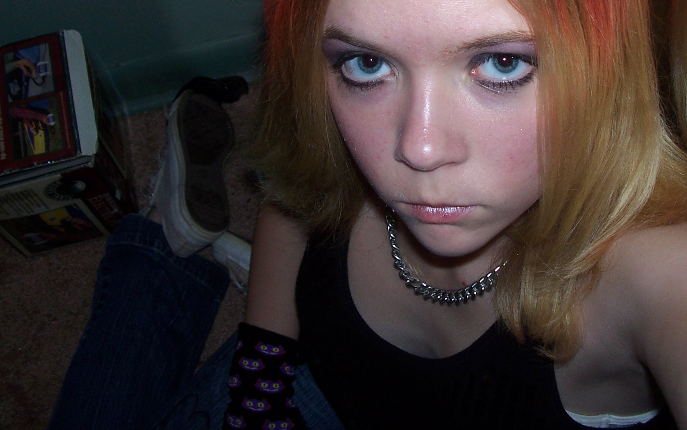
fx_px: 917
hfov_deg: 40.7
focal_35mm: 49
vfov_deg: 26.0
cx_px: 435
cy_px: 100
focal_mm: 6
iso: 80
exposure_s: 1/60
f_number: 2.8
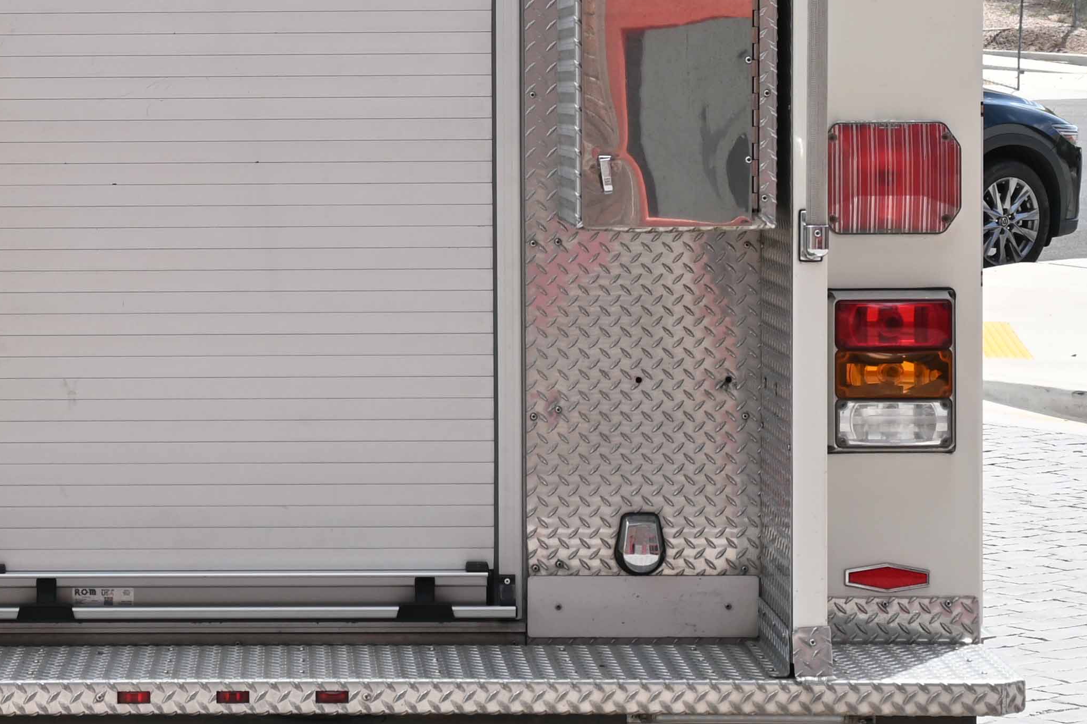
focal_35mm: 122
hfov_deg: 16.7
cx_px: 206
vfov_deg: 11.2
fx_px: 3683
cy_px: 195
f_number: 7.1
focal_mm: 30
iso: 100
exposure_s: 1/200
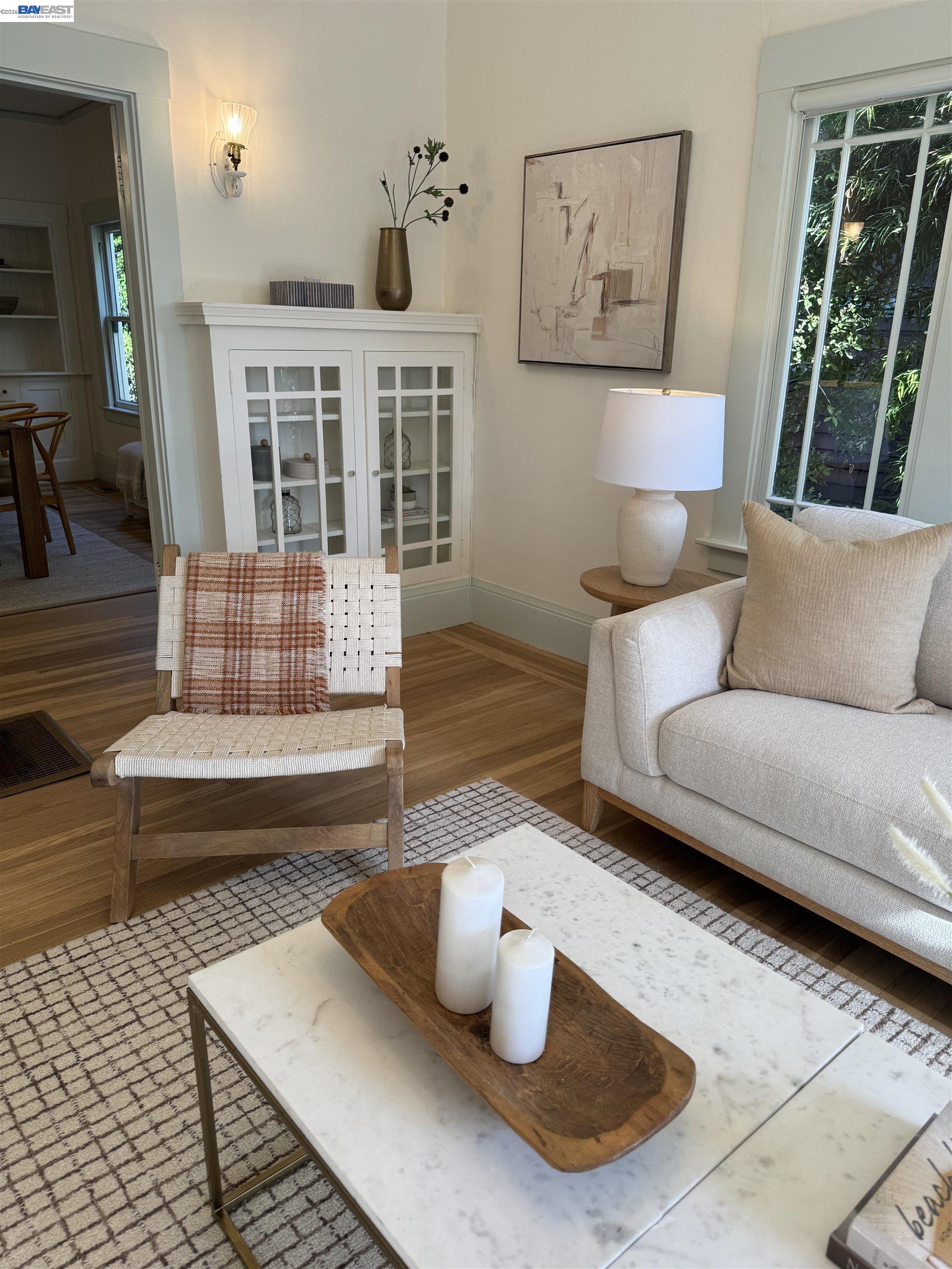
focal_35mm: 24
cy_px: 634
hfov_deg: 56.8
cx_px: 476
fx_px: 880
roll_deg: +0.1
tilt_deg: -19.0
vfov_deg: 71.6
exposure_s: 1/181
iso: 64
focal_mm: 6.76
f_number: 1.78
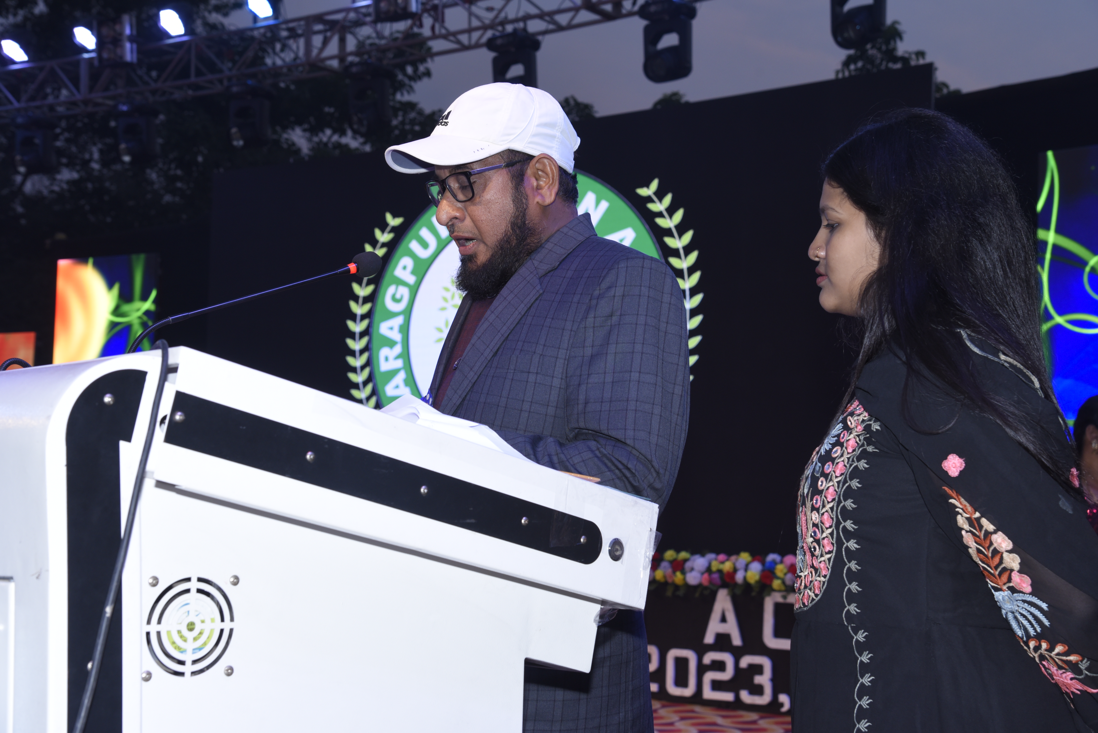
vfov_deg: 26.0
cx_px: 549
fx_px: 1587
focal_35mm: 52
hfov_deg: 38.2
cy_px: 366
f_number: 6.3
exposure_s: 1/125
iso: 800
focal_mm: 52
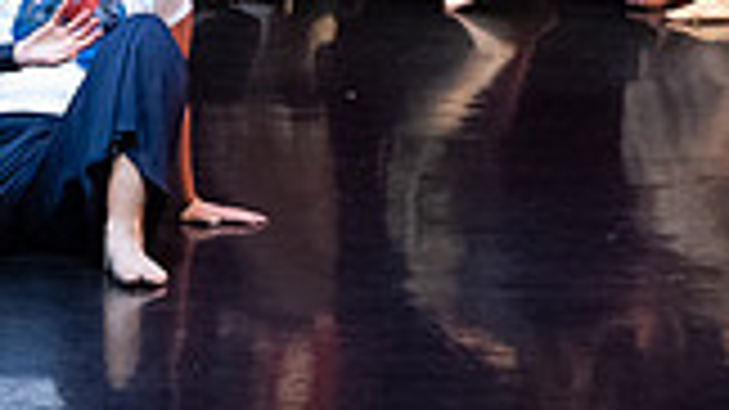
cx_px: 564
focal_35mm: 282
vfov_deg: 4.2
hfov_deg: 7.6
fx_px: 5449
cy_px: -430
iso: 4000
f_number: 4
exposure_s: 1/400
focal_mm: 52
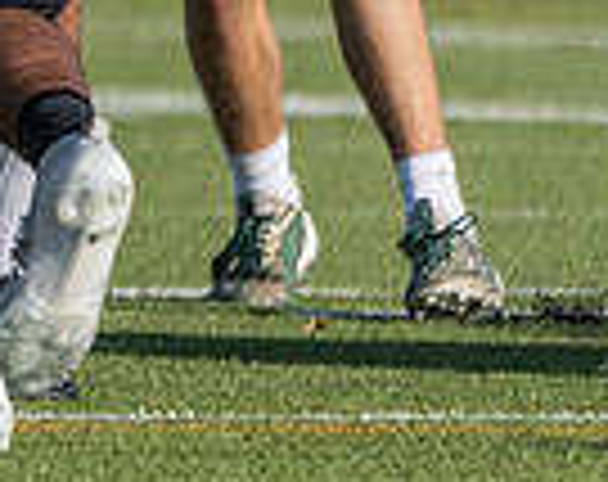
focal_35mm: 2256
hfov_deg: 0.9
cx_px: -1155
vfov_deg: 0.7
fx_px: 40449
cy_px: -173
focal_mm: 400
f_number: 5.6
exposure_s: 1/1250
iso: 160
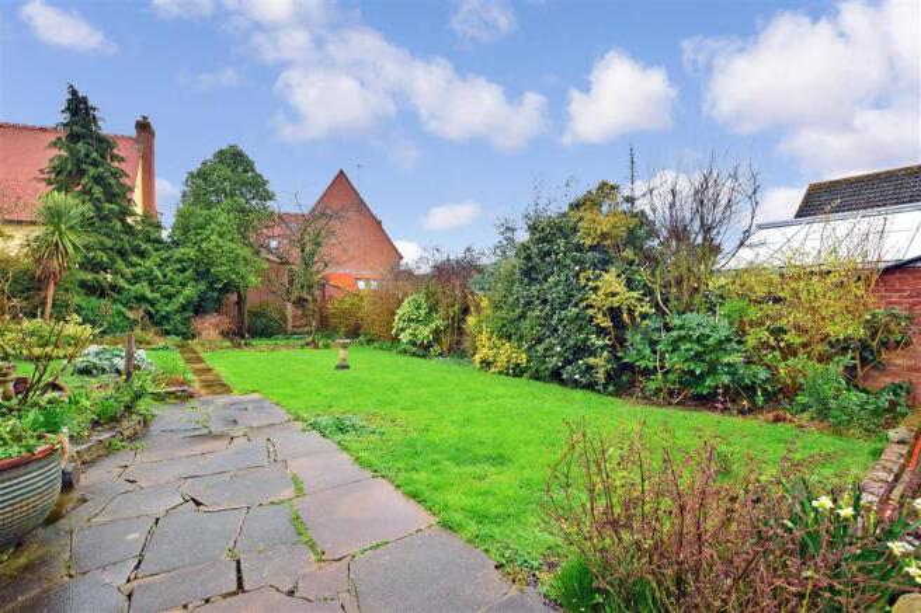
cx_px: 460
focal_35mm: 16
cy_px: 306
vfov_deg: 72.0
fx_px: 422
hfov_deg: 95.0
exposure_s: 1/30
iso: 400
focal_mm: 11
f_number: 11
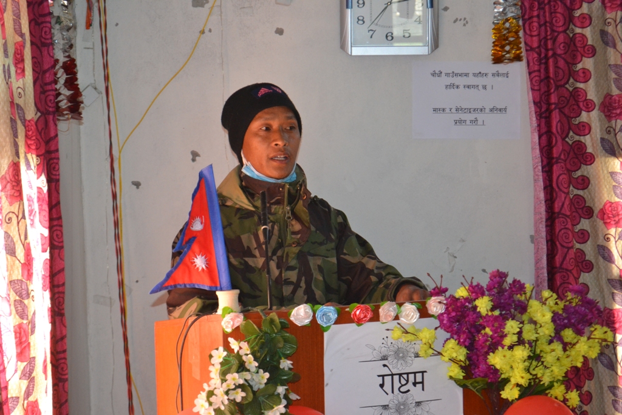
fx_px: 1426
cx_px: 311
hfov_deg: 24.6
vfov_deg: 16.6
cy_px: 208
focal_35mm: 82
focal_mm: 55
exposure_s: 1/60
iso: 1800
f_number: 5.6
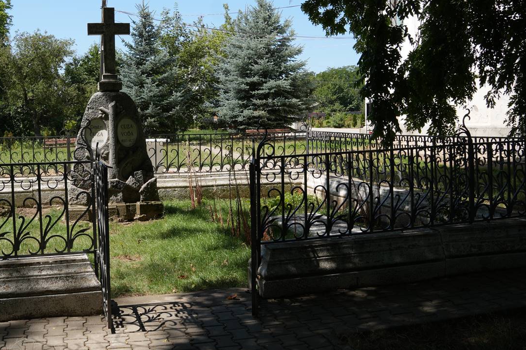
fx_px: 584
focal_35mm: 40
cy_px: 123
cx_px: 182
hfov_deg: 47.8
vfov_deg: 33.2
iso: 100
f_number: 9
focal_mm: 18
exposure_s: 1/160
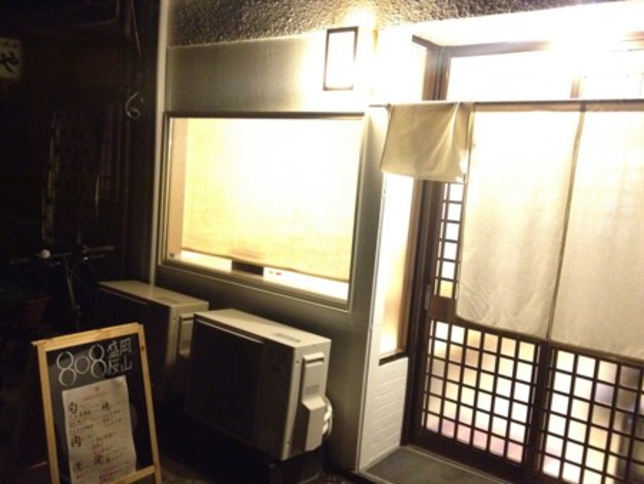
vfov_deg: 40.7
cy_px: 242
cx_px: 322
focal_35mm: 35
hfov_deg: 52.6
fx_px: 651
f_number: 2.4
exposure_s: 1/15
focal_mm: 4.28
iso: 800
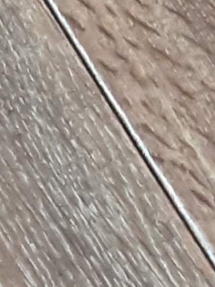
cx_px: -604
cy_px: 639
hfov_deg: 6.1
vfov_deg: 8.8
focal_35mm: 207
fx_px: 1716
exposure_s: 1/25
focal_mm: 2.91
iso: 200
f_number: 1.9
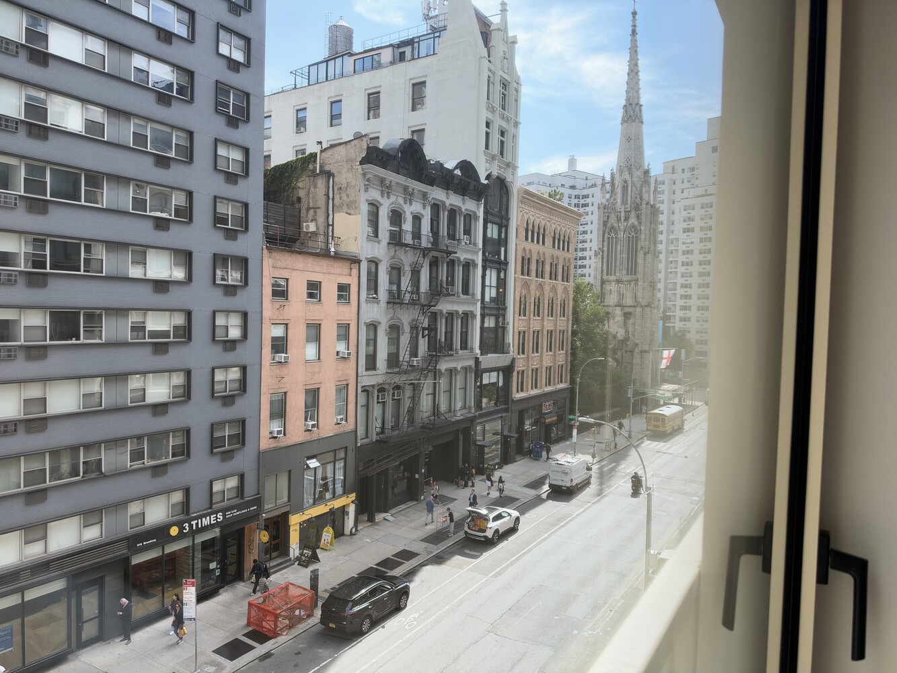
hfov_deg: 71.6
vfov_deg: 56.8
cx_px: 448
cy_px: 336
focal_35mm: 24
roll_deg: -1.3
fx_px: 622
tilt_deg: -1.5
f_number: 1.8
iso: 80
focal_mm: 6.93
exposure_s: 1/1149
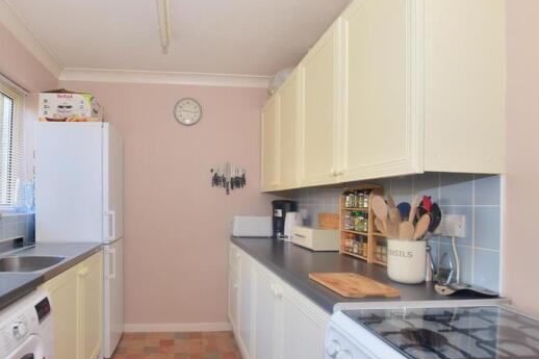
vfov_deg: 64.3
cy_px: 199
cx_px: 208
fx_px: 284
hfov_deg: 85.5
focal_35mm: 19
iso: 400
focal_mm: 10
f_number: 7.1
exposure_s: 1/30
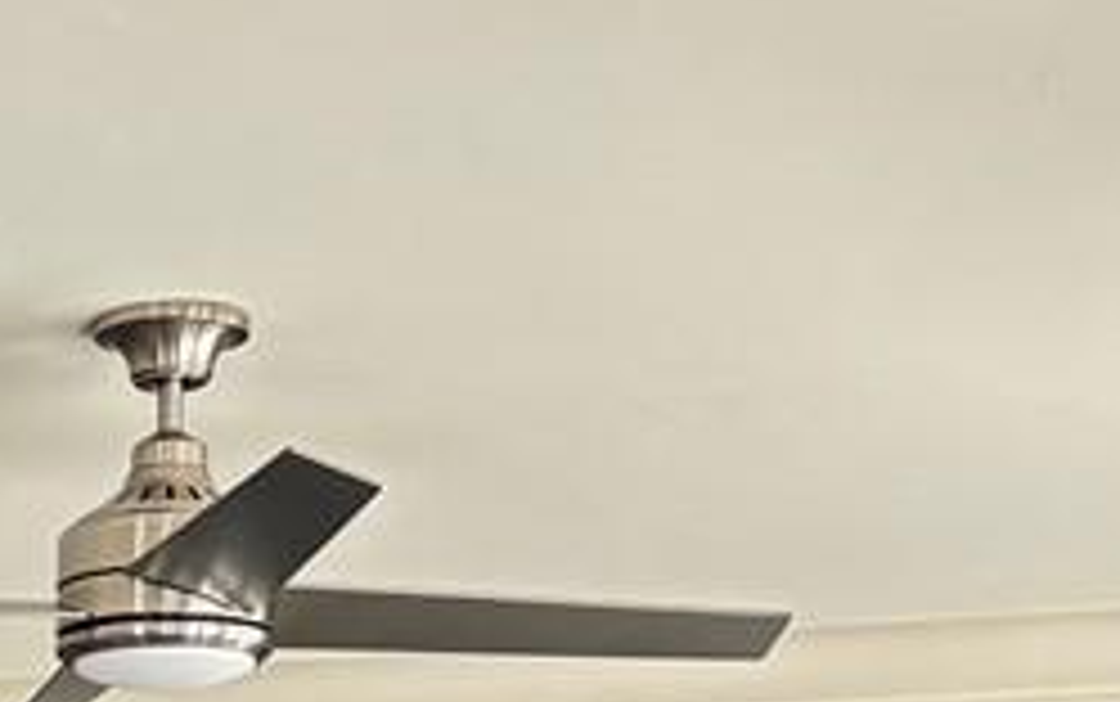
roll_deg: -0.5
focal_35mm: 177
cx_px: -765
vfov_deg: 7.0
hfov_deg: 11.2
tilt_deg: -0.4
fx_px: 5406
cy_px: 1728
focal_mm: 5.96
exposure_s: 1/60
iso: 100
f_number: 1.6
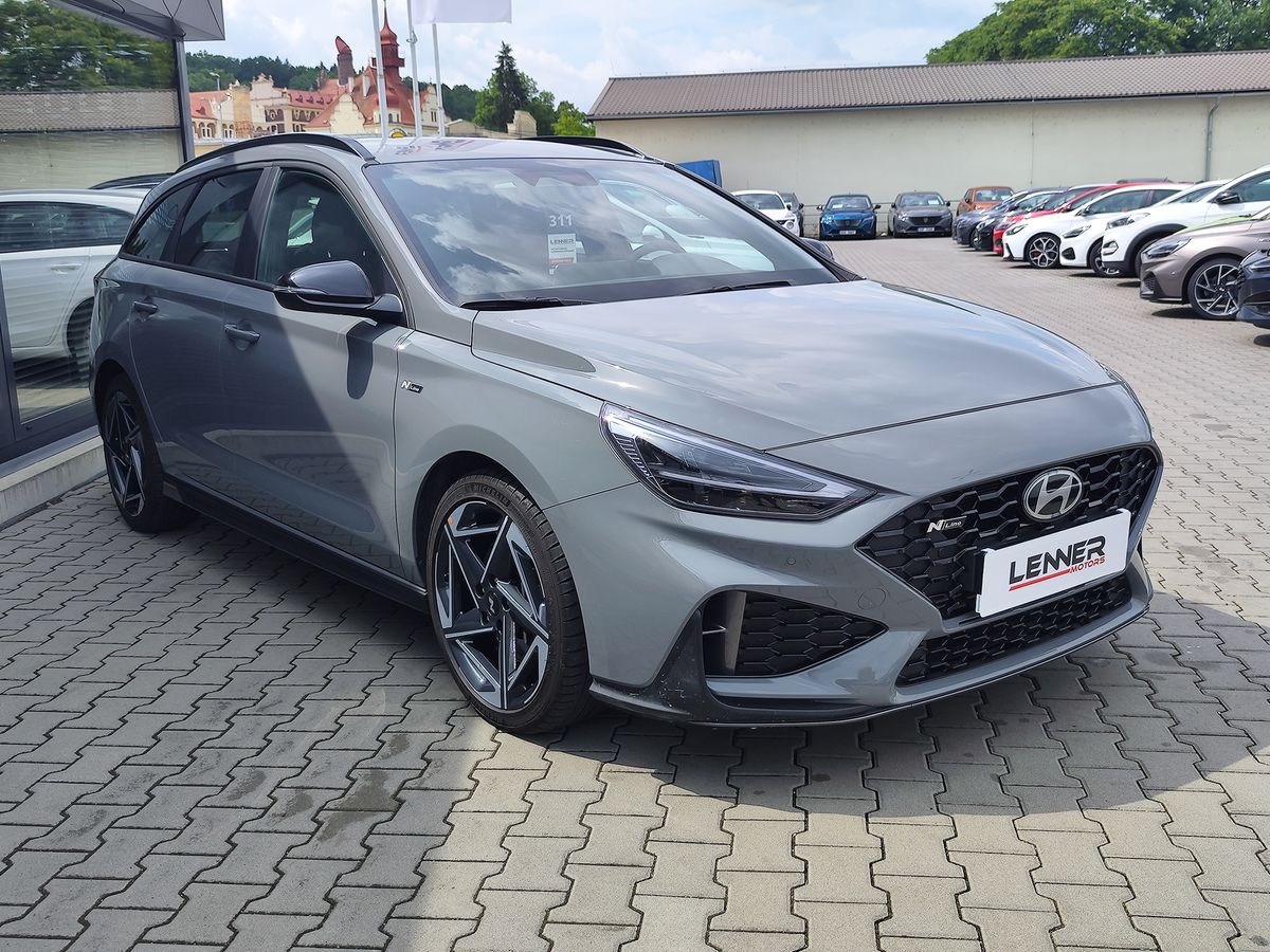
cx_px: 635
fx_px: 844
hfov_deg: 73.9
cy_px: 476
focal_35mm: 23
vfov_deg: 58.9
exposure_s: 1/753
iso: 50
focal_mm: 7.01
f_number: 1.69
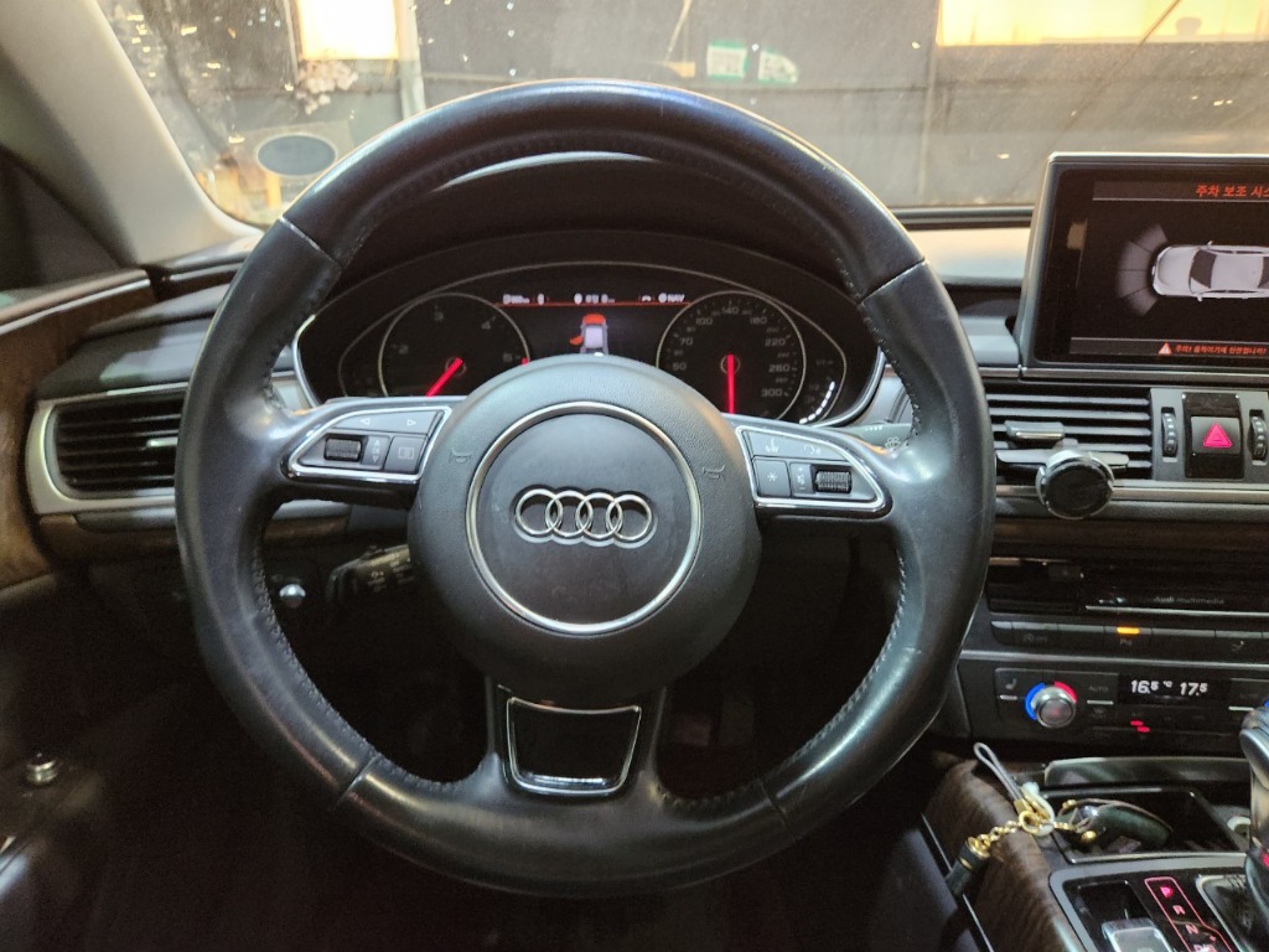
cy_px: 476
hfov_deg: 73.9
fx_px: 843
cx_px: 634
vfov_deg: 58.9
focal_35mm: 23
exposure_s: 1/60.2
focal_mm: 5.4
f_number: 1.8
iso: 640
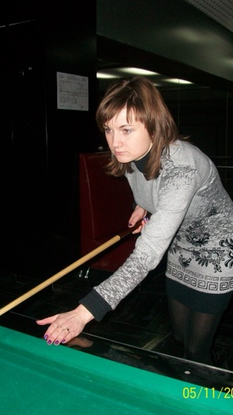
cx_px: 123
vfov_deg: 52.8
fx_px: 418
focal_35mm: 38
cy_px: 205
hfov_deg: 31.2
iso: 120
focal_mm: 5.7
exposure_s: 1/60
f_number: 2.8
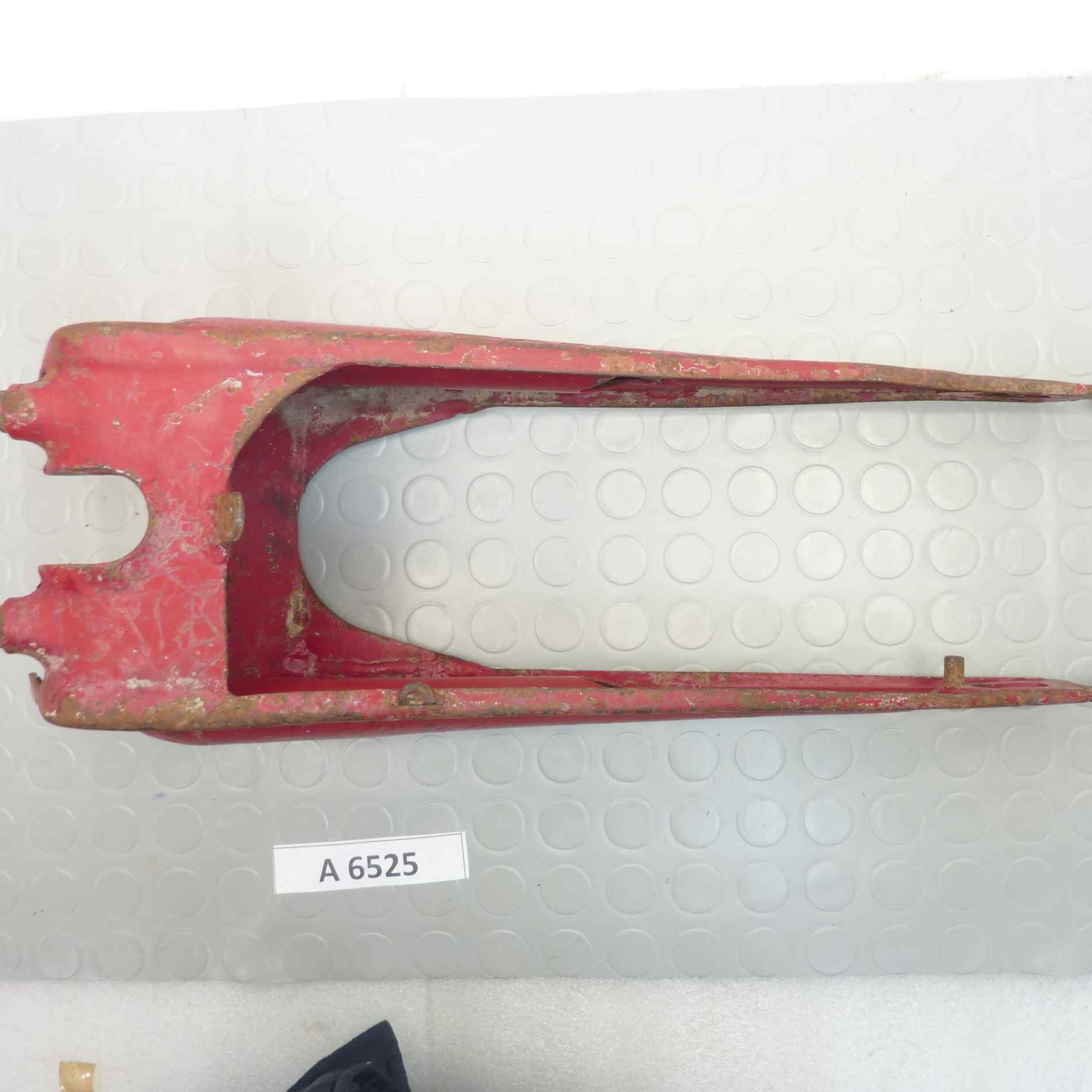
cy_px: 546
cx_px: 614
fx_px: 1071
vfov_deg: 54.0
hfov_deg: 53.9
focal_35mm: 30
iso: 80
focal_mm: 4.1
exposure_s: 1/8
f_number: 3.3
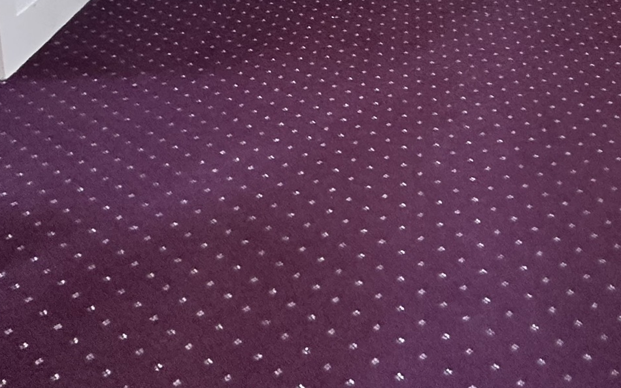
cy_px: -222
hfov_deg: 39.6
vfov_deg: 21.6
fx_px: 812
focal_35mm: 48
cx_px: 526
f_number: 2.2
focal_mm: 2.22
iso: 320
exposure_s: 1/60
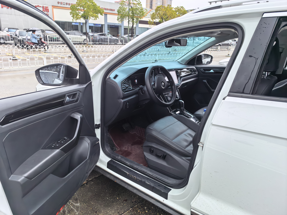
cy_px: 108
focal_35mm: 24
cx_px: 144
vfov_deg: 56.8
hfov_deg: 71.6
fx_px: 199
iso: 160
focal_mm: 6.98
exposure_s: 1/3279
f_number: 2
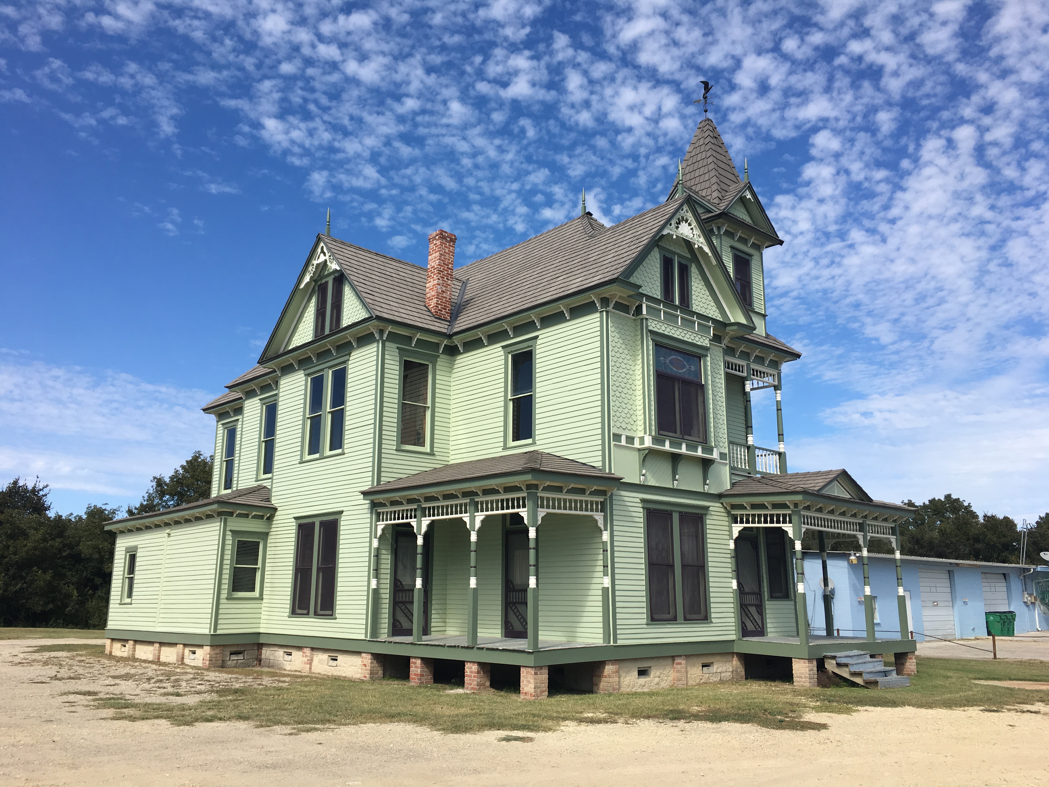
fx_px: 879
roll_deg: +0.4
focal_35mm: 29
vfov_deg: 48.2
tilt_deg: +13.9
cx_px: 524
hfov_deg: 61.7
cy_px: 394
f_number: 2.2
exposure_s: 1/1637
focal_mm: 4.15
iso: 25
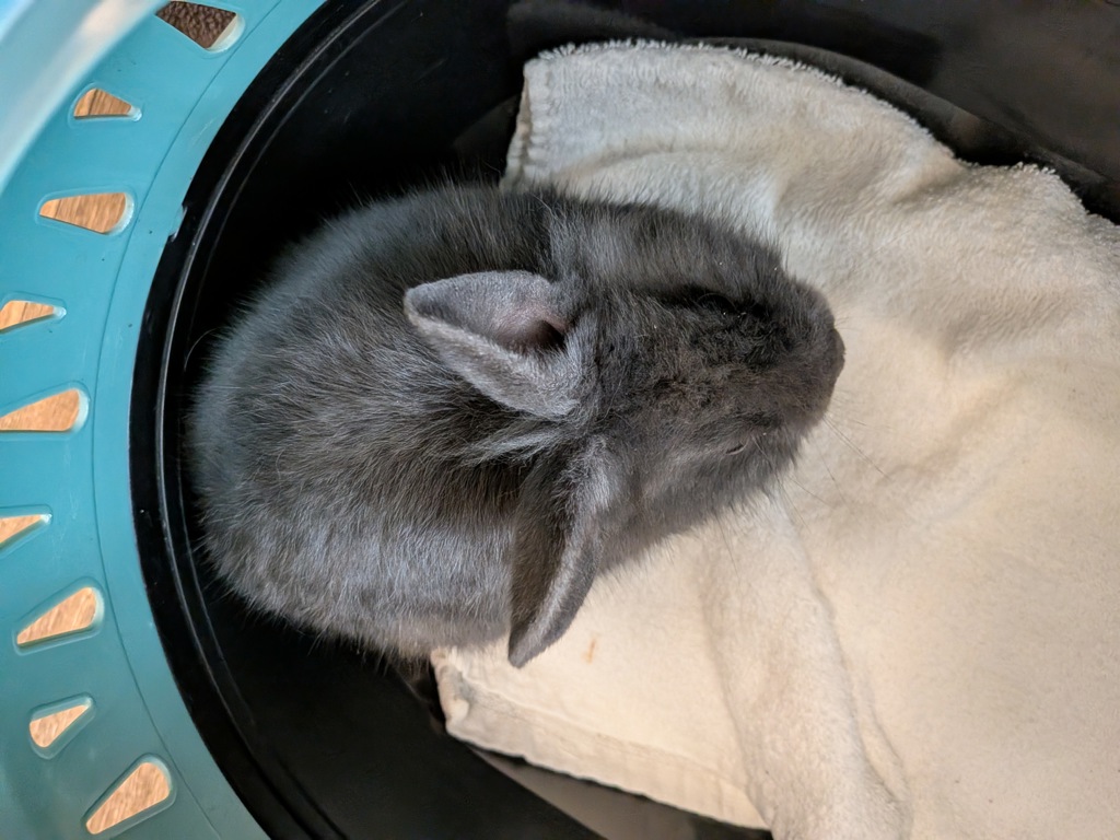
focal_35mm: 24
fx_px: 777
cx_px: 560
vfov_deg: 56.8
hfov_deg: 71.6
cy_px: 420
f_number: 1.7
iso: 1119
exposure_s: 1/93.9
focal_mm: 4.53
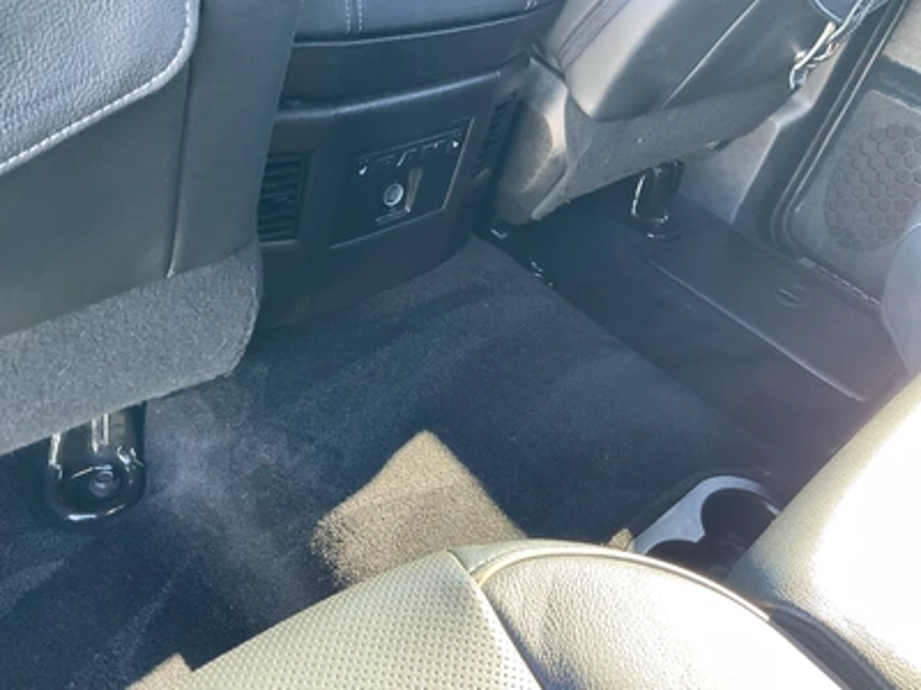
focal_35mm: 29
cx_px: 460
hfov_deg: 61.7
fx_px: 772
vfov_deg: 48.2
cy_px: 345
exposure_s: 1/60
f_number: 1.8
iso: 250
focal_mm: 3
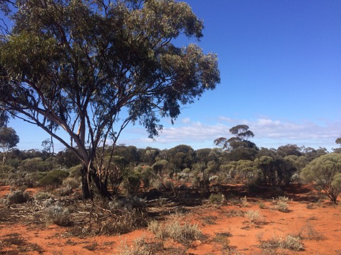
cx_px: 170
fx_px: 286
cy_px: 128
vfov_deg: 48.2
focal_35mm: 29
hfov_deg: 61.7
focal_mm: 4.15
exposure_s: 1/1786
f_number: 2.2
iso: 32
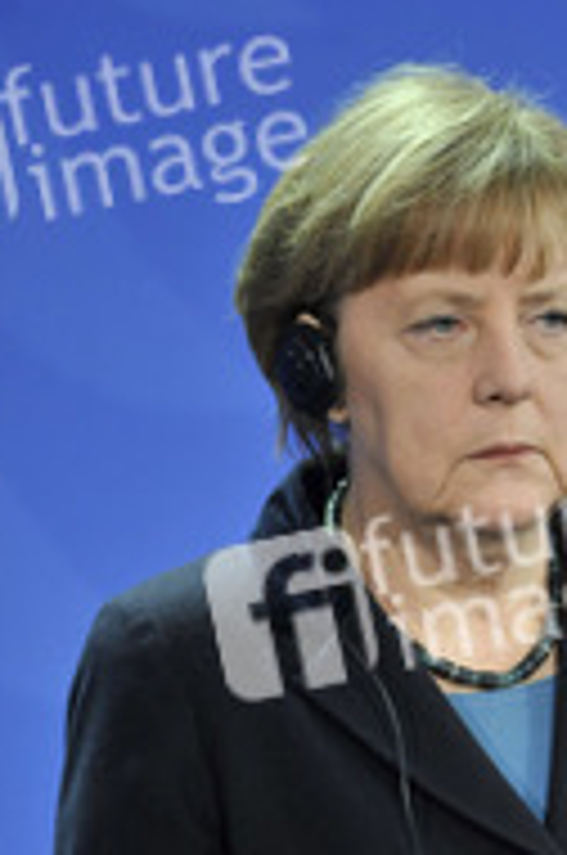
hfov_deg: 2.2
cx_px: 567
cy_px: 819
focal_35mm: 633
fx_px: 15008
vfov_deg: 3.3
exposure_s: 1/200
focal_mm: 300
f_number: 4
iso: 2500
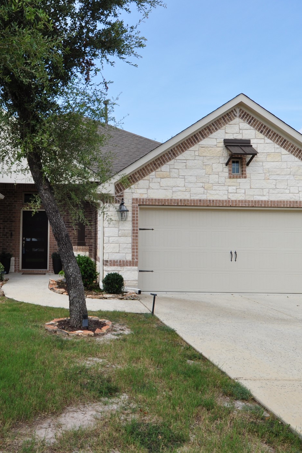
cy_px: 222
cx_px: 60
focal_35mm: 28
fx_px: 352
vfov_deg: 65.5
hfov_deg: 44.2
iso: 250
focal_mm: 12
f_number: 10
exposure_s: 1/250
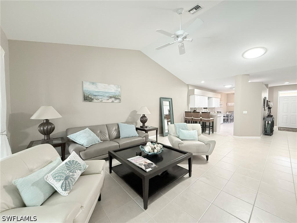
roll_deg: -0.2
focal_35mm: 14
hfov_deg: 102.1
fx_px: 120
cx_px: 148
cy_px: 112
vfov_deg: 85.7
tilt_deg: -1.2
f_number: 2.2
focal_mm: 2.22
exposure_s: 1/60
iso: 400
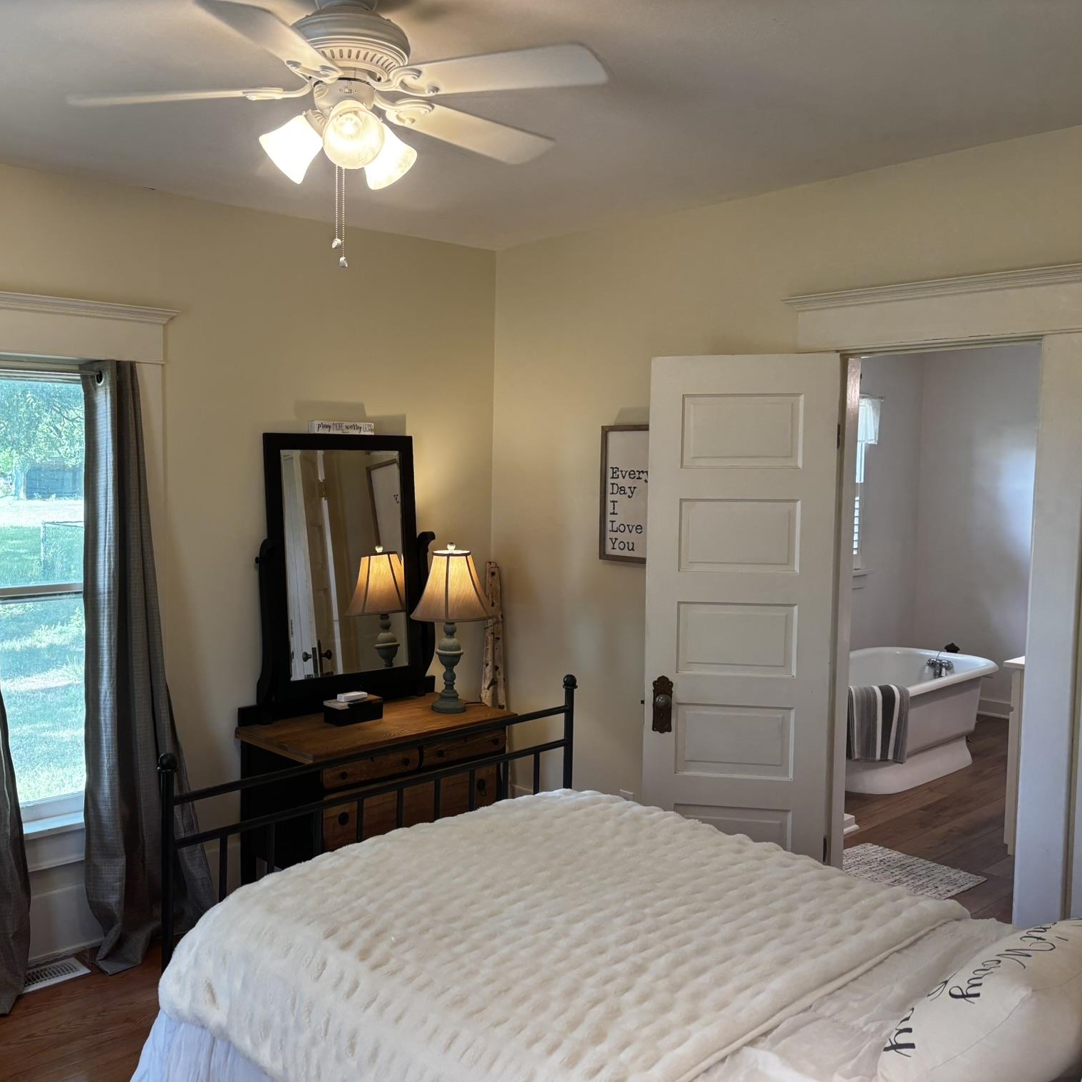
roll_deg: -0.3
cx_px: 371
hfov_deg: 51.7
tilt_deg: -4.0
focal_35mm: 31
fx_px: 1096
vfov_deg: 52.5
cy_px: 545
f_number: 1.6
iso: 125
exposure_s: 1/120
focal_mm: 5.96
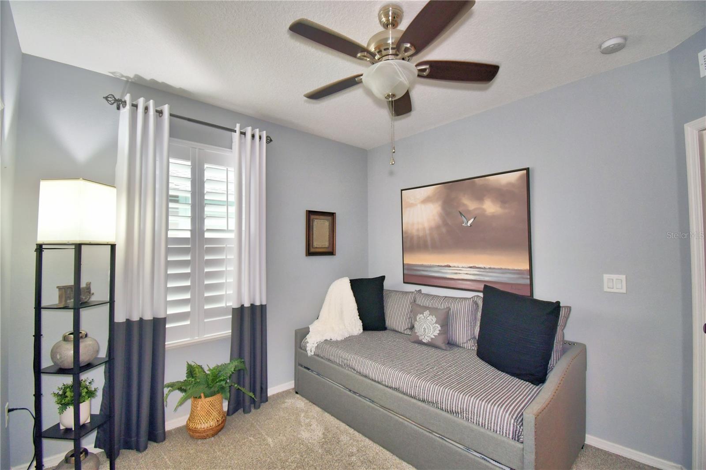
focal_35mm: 15
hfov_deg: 100.4
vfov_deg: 77.3
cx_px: 353
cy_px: 235
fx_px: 294
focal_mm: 10
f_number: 4.5
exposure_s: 1/30
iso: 280
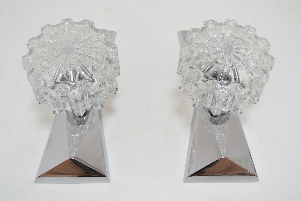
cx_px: 150
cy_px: 100
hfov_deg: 38.9
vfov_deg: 26.5
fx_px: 427
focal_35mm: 51
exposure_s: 1/125
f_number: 5.6
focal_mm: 34
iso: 1600
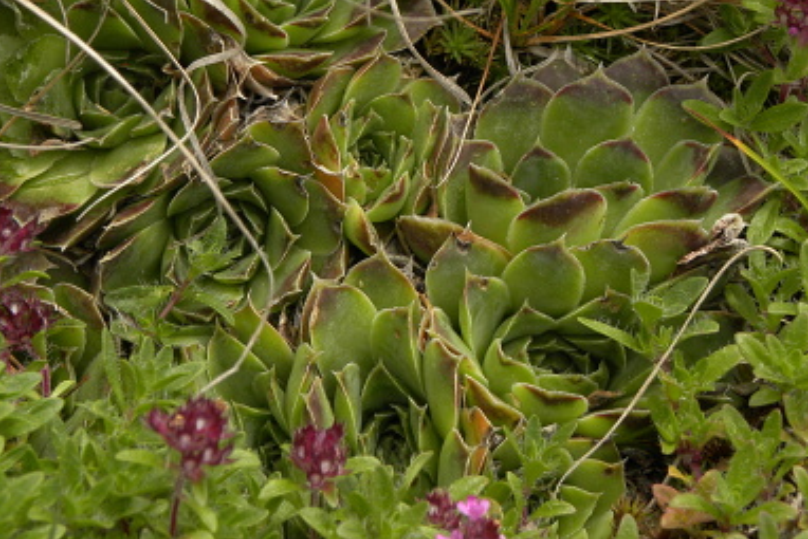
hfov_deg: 18.4
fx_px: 2492
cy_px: 194
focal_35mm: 111
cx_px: 336
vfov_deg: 12.3
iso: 100
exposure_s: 1/400
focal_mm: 15.1
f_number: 5
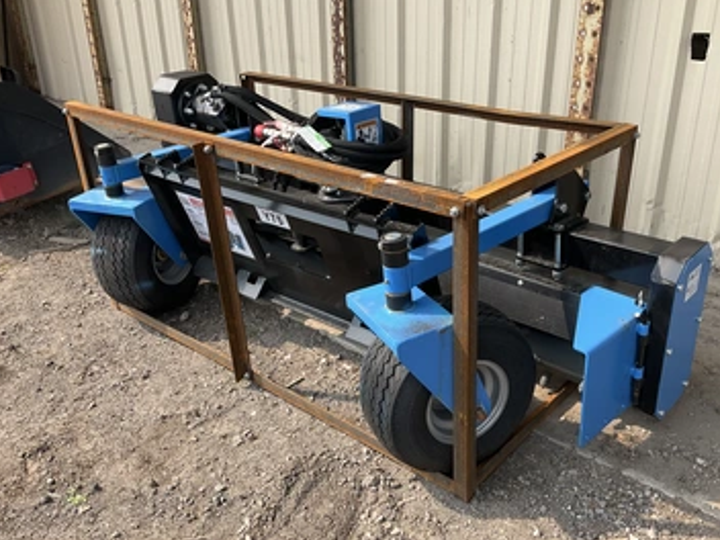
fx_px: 686
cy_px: 280
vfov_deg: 42.9
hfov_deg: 55.3
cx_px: 393
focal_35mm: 33
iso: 25
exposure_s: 1/674
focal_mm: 3
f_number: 1.8
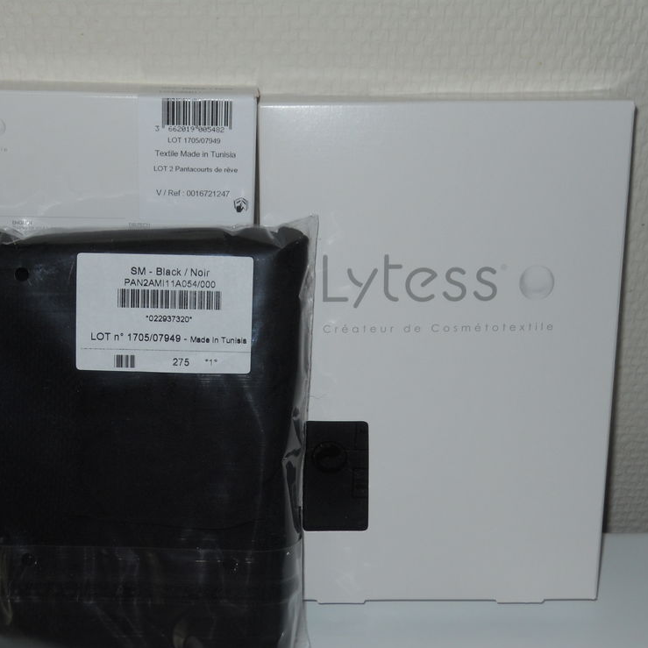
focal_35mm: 55
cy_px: 328
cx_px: 241
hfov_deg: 30.9
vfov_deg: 31.1
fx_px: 1165
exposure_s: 1/30
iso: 80
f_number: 3.4
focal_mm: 8.3
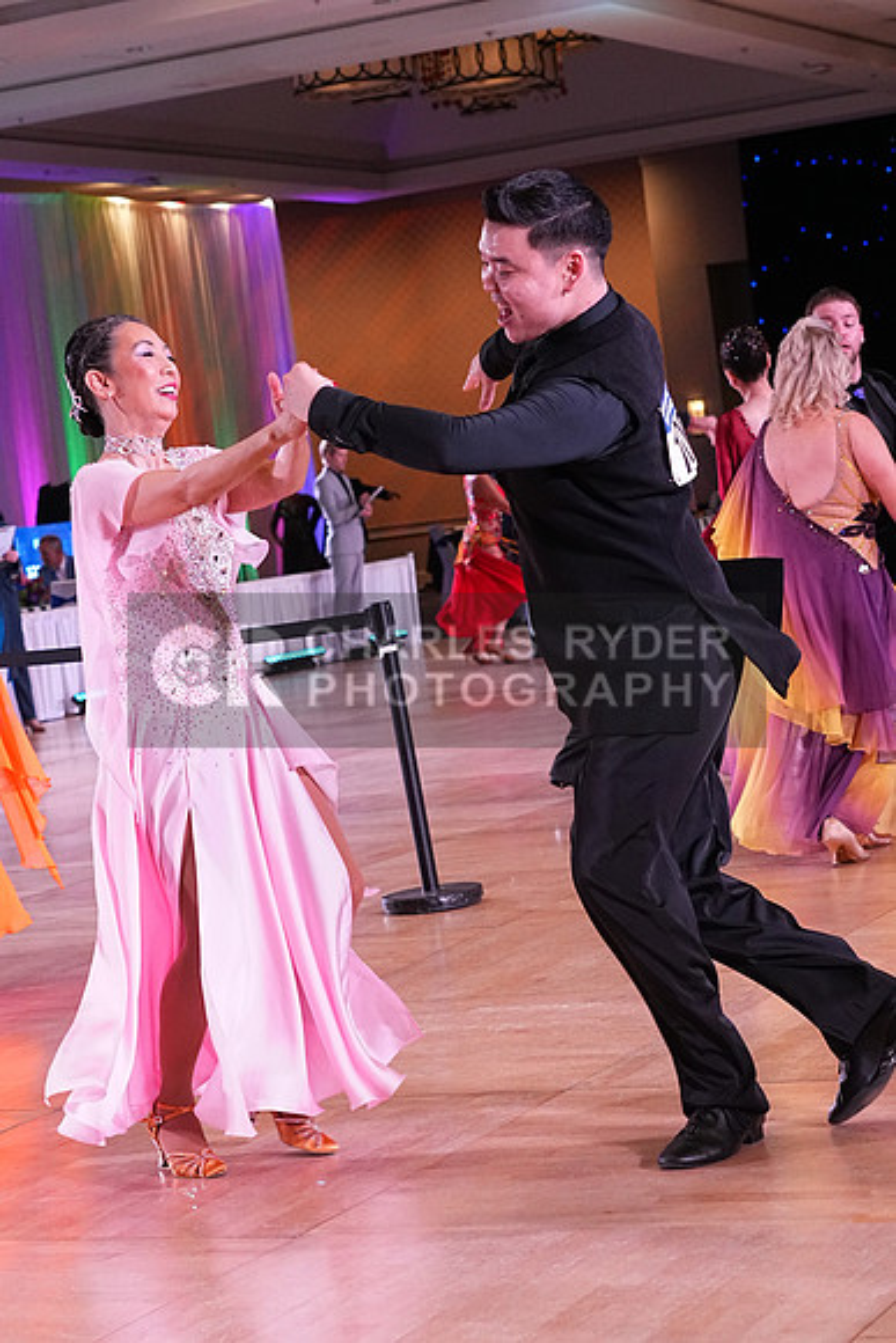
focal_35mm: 85
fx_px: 3171
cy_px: 672
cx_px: 448
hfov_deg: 16.1
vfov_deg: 23.9
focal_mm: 57
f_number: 5.6
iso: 3200
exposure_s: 1/320
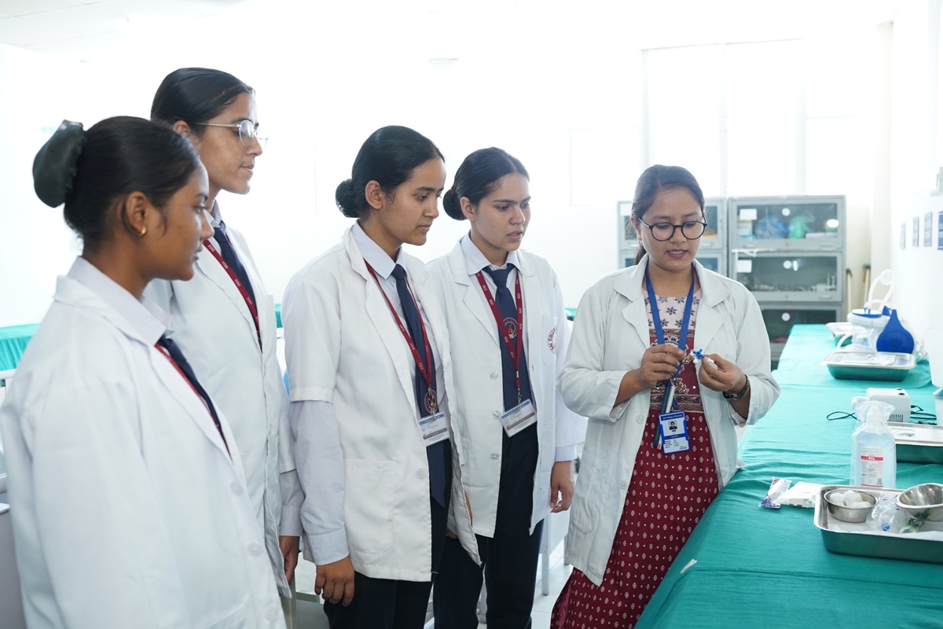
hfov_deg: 54.4
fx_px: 917
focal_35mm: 35
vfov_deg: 37.9
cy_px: 314
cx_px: 472
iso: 800
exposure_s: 1/60
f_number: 3.5
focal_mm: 35
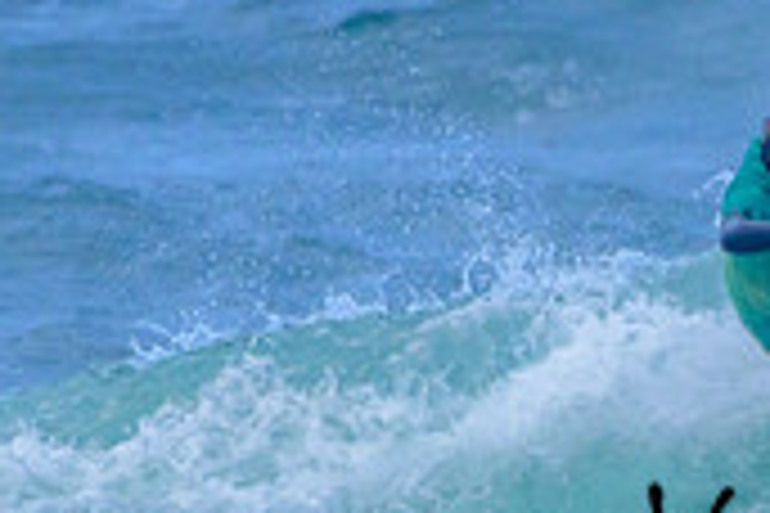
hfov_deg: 0.6
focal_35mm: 3400
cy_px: 515
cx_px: 1112
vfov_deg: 0.4
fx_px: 72717
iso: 2200
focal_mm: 1000
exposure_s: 1/2500
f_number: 11
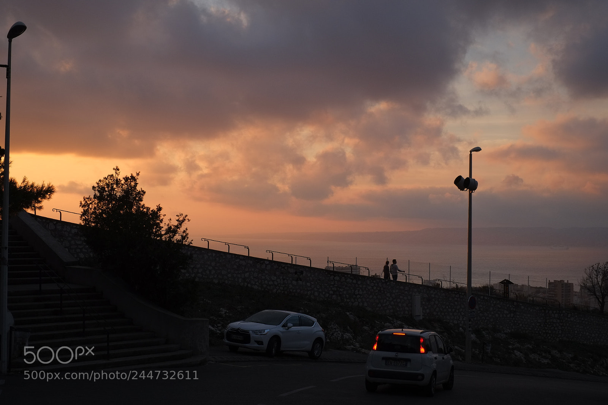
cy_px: 202
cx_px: 304
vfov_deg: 25.5
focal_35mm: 53
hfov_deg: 37.5
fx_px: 895
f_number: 11
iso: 400
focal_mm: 35
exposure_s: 1/170
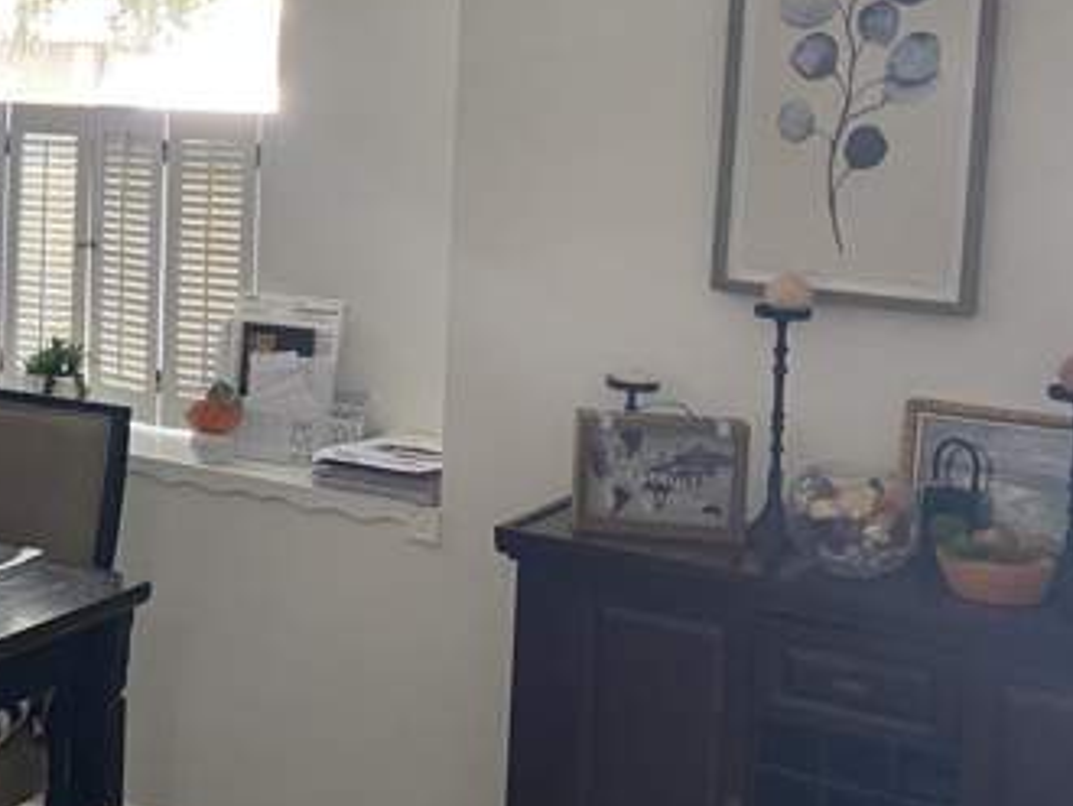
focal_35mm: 63
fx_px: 1954
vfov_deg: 23.0
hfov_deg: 27.2
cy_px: 153
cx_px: -208
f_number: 1.8
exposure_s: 1/60
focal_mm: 4.25
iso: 160
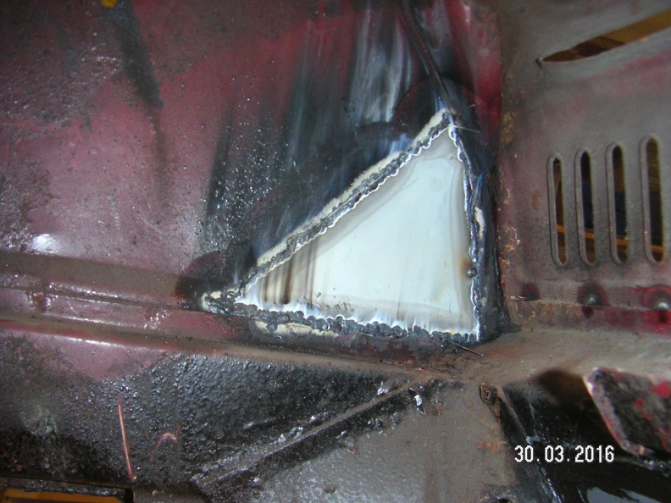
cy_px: 252
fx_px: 795
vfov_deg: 35.1
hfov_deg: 45.8
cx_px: 336
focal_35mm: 41
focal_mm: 5.4
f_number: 2.9
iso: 200
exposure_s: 1/45
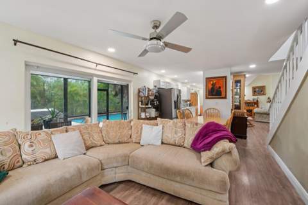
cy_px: 102
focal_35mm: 14
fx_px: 120
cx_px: 154
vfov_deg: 81.1
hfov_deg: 104.3
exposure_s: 1/6
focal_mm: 14
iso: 200
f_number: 9
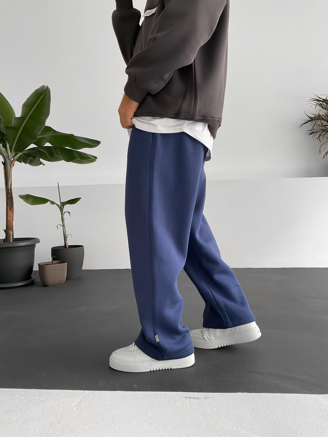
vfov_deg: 61.7
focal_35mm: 29
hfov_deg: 48.2
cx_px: 164
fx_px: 366
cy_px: 218
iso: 64
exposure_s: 1/90
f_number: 1.8
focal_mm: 3
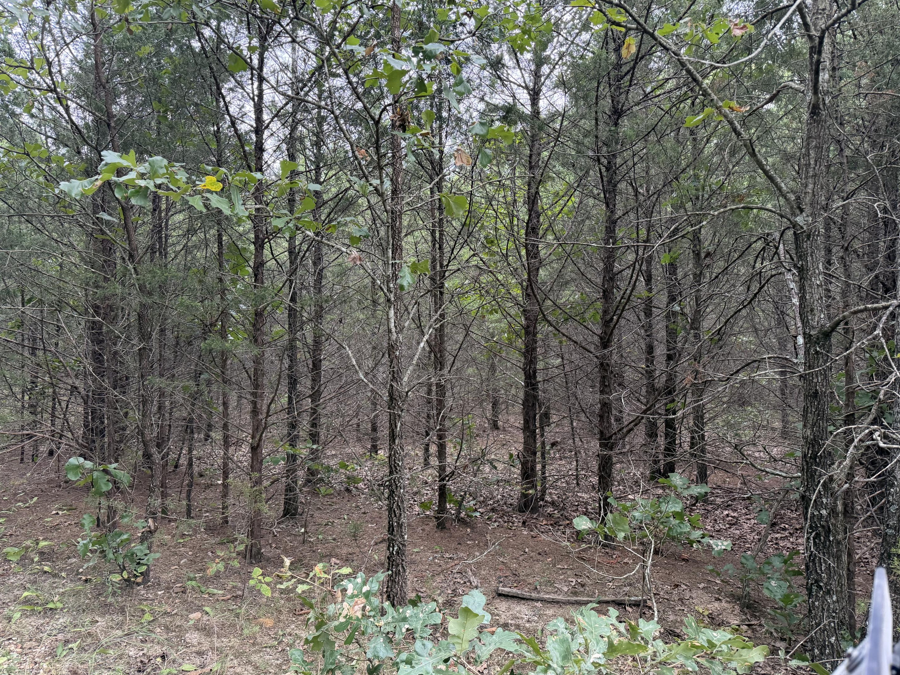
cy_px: 329
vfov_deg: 54.9
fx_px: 650
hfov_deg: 69.4
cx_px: 436
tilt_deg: +0.8
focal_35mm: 25
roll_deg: -0.3
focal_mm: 6.76
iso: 200
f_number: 1.78
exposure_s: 1/183
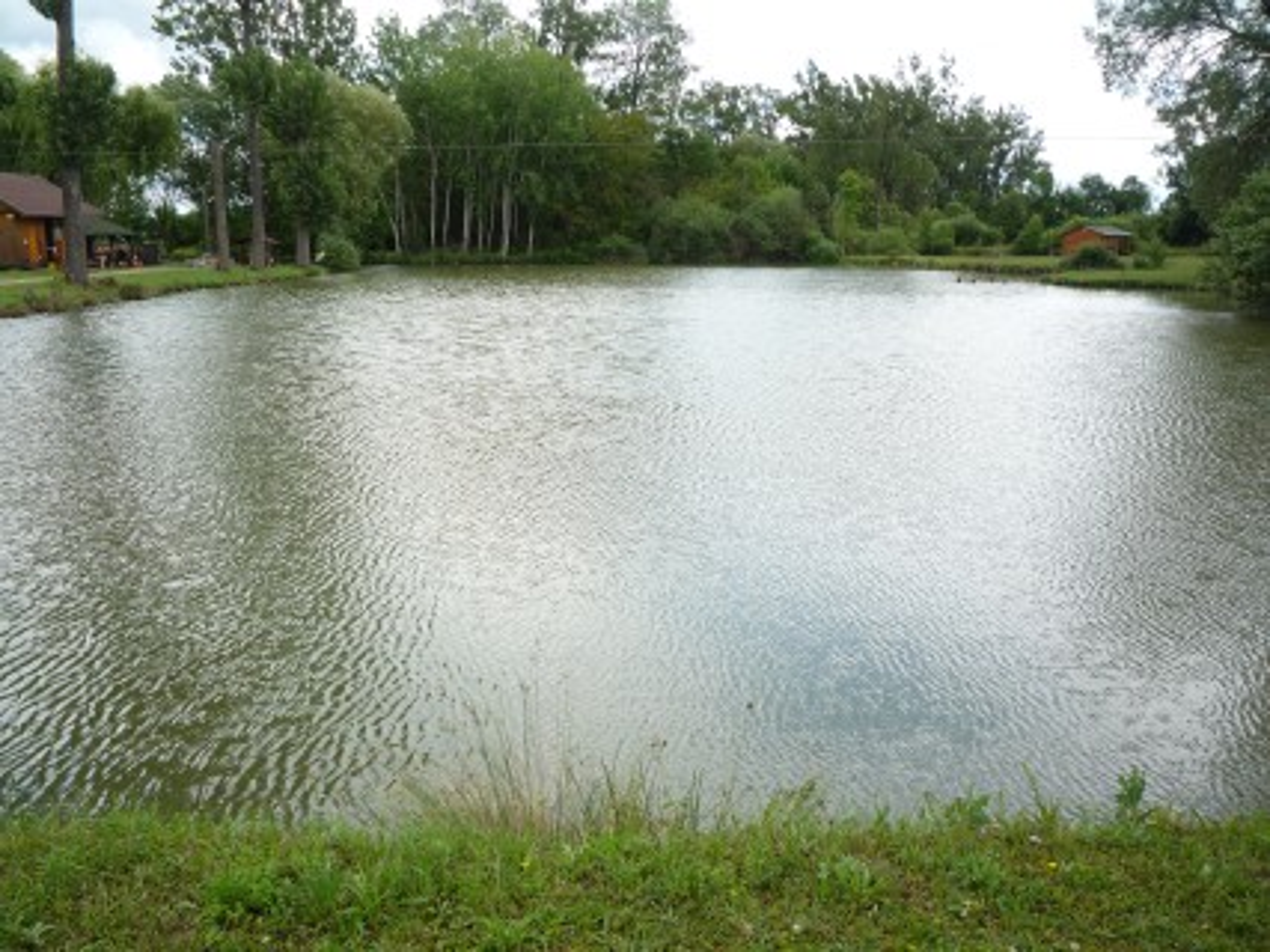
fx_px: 1100
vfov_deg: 46.8
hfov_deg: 60.0
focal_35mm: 30
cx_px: 635
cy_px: 476
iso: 100
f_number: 4
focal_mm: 5.2
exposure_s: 1/250
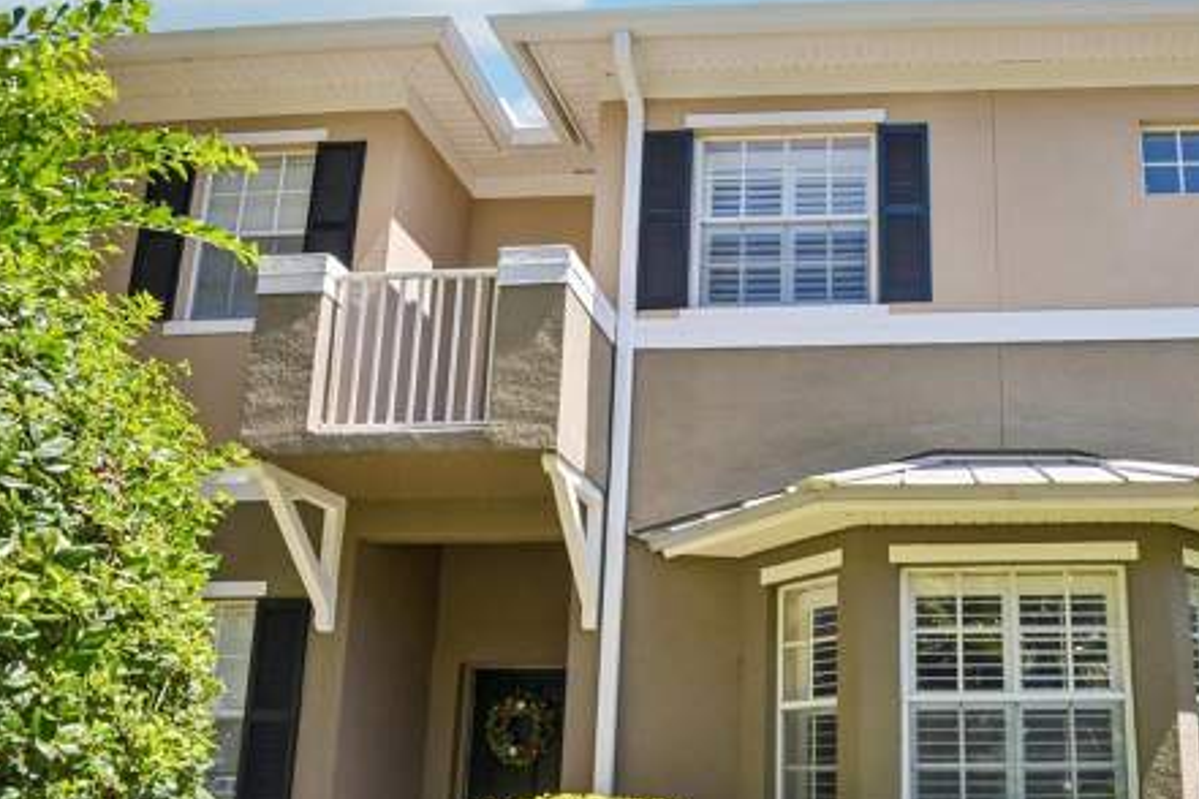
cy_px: 583
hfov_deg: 60.4
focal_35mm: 29
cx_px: 889
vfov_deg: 43.7
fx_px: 966
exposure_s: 1/640
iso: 400
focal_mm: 16
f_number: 8
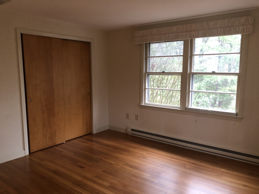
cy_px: 97
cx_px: 130
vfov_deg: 49.7
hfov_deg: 63.4
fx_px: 209
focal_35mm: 28
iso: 100
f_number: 1.8
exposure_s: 1/10
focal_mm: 3.99
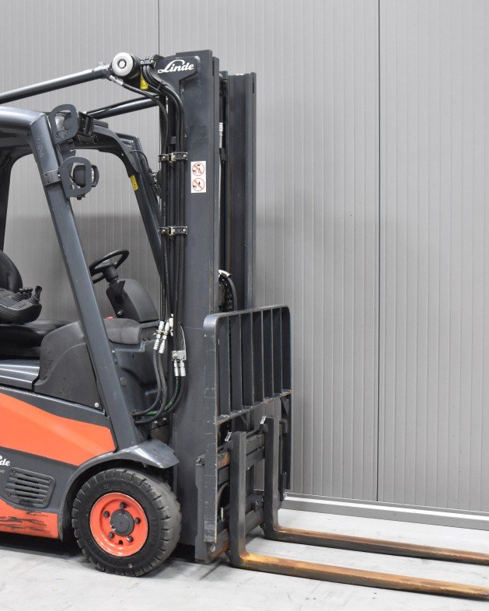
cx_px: 96
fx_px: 972
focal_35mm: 54
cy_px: 310
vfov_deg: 34.9
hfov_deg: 27.7
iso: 1600
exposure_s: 1/25
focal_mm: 25
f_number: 5
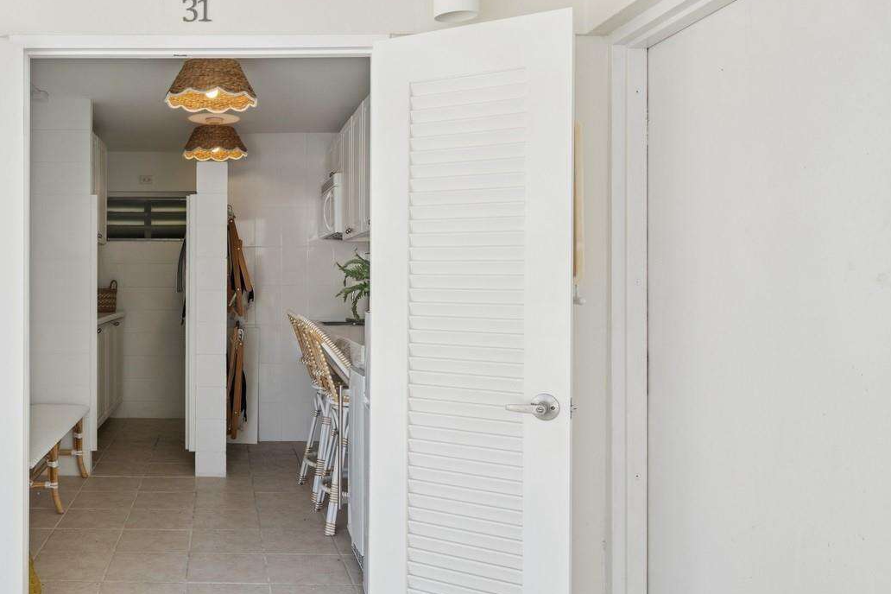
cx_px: 206
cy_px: 311
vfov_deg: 42.3
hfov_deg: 56.8
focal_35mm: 31
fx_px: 767
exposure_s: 1/40
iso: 200
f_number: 10
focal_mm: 20
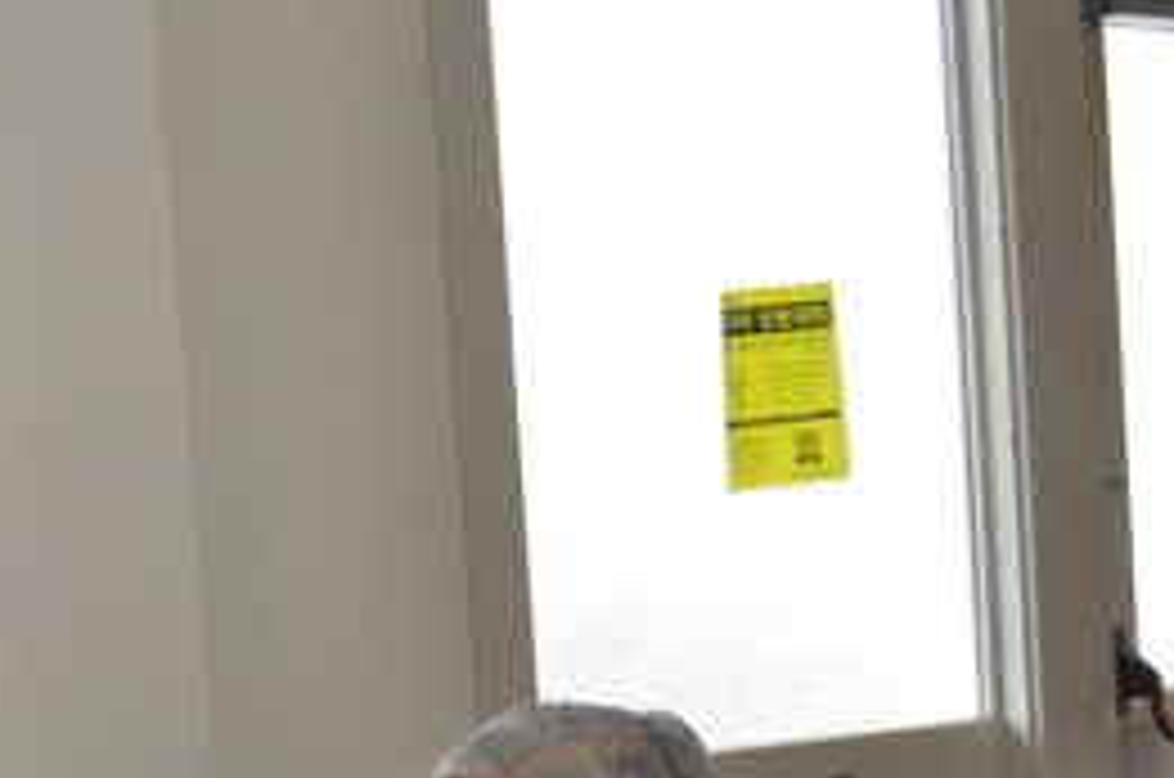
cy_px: 839
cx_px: 72
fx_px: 3353
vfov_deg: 13.0
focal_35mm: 103
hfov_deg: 19.4
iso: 500
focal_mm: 28
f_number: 4.5
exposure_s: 1/125
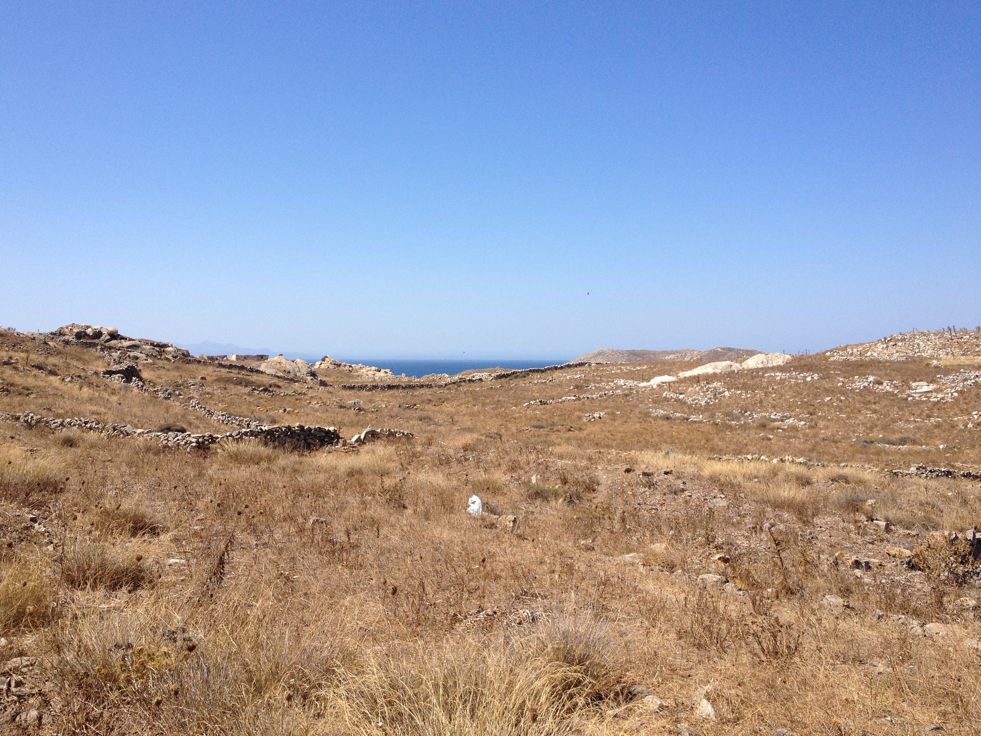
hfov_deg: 51.4
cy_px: 359
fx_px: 1020
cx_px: 486
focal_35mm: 36
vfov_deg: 39.7
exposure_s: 1/1905
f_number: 2.4
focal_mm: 4.28
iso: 50
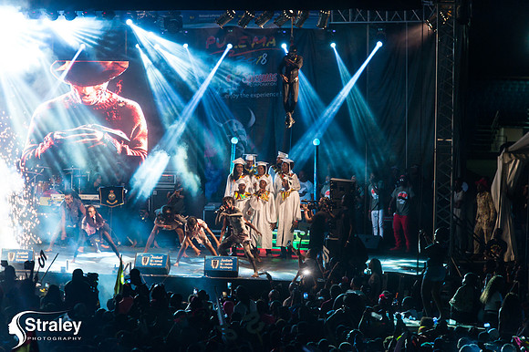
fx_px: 2570
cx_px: 264
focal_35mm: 175
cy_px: 176
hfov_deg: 11.8
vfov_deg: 7.8
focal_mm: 175
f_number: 5.6
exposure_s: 1/160
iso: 3200
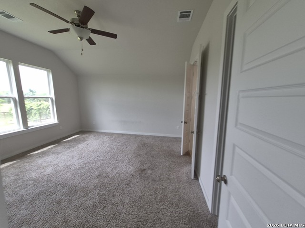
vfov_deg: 89.9
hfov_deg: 106.2
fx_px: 115
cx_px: 152
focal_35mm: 13
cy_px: 114
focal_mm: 1.74
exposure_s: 1/120
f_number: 2.2
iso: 64
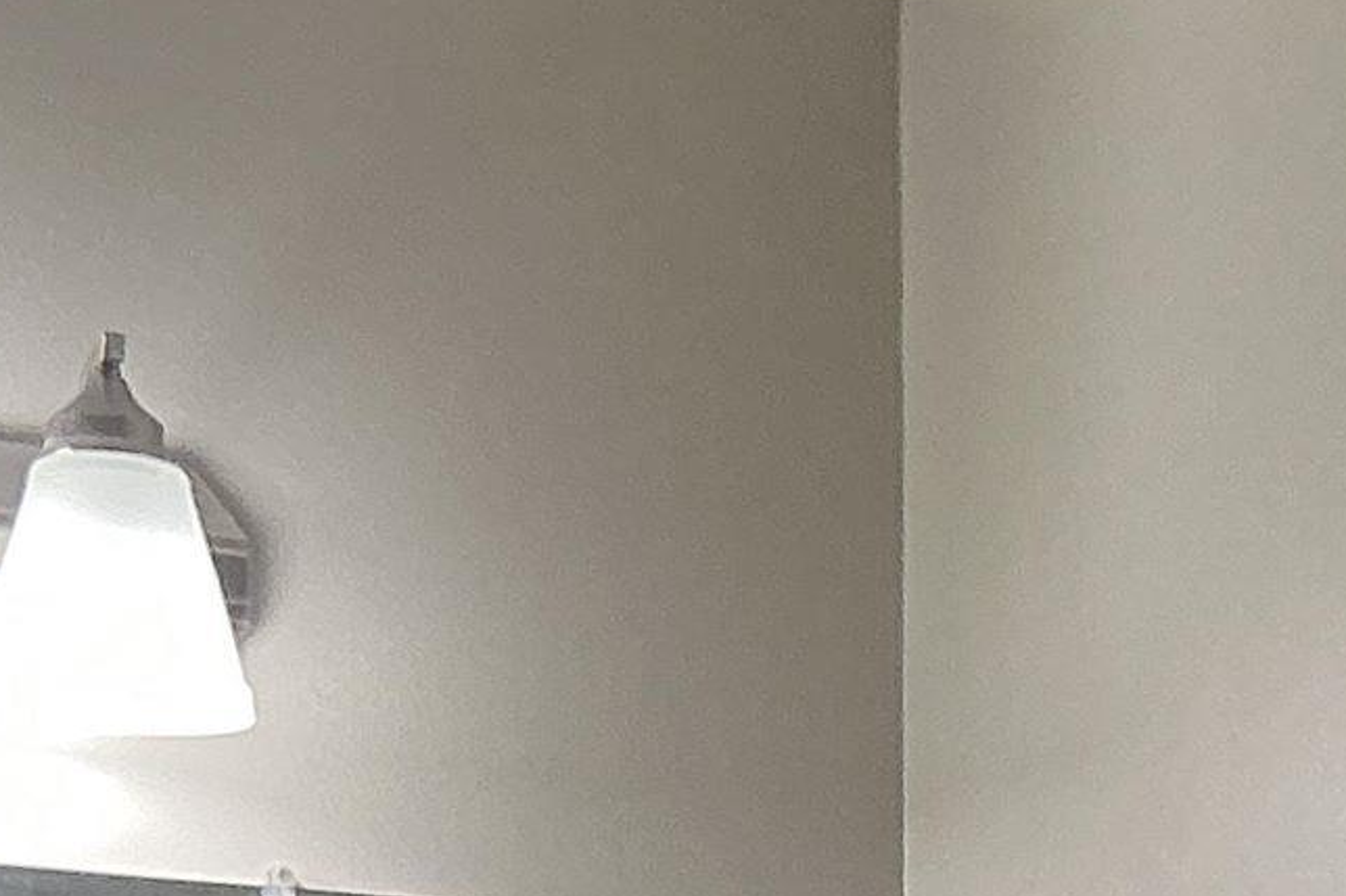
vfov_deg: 8.7
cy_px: 2345
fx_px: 5195
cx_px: 1177
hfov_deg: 14.6
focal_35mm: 139
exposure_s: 1/60
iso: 80
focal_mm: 3
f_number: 1.8
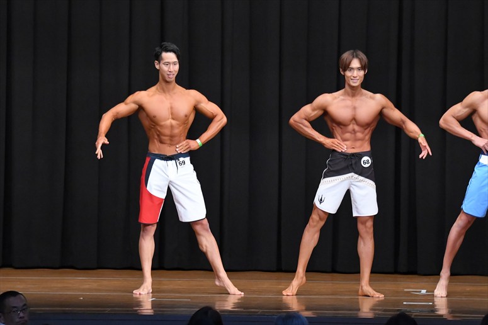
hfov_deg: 11.0
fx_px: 2534
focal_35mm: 187
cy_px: 162
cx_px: 244
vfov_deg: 7.3
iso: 8000
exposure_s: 1/400
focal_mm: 125
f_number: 5.6
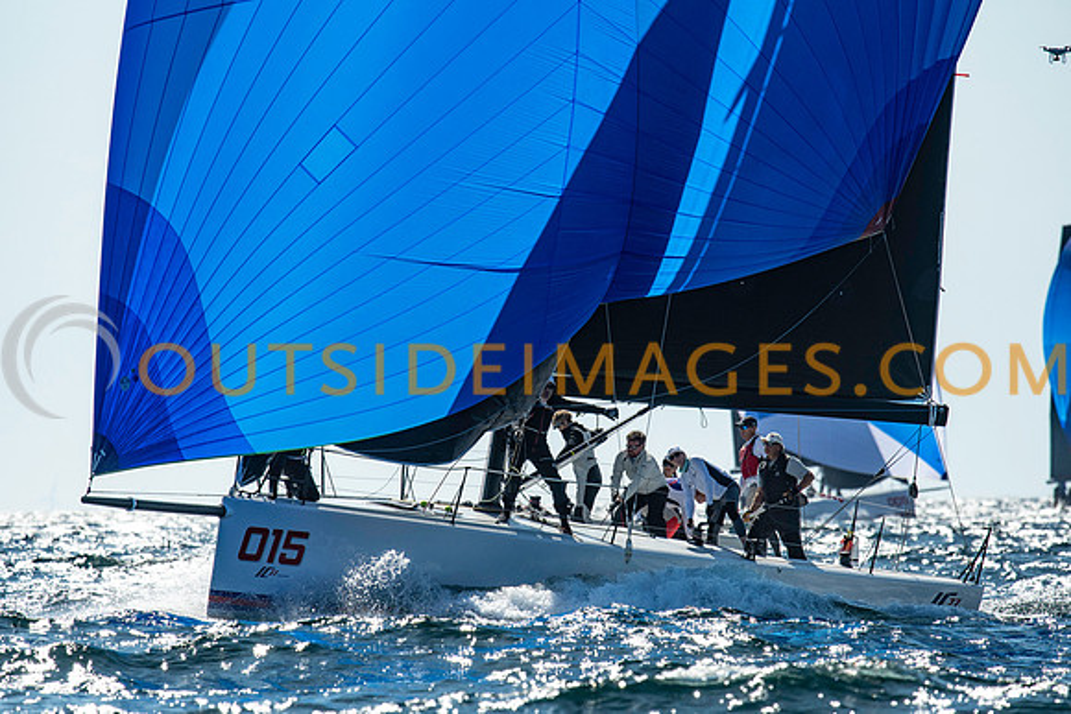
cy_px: 357
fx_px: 14284
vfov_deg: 2.9
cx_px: 512
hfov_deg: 4.3
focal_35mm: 480
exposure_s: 1/5000
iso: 320
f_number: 5
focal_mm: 300
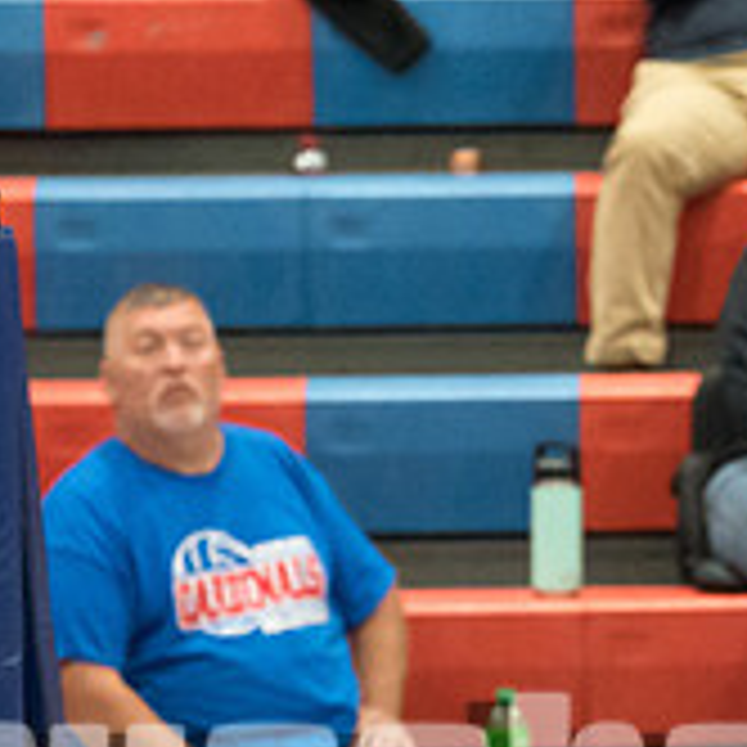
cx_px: 1311
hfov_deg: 2.9
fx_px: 14771
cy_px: 436
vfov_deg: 2.9
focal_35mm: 605
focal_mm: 144
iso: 6400
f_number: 2.8
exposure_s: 1/1000
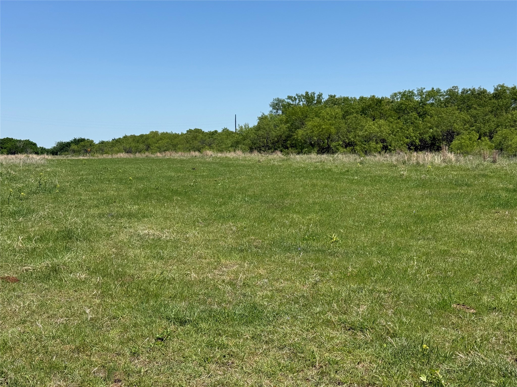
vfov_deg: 30.3
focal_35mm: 48
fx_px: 717
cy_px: 194
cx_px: 258
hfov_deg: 39.7
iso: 80
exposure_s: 1/6024
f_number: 1.78
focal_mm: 6.76
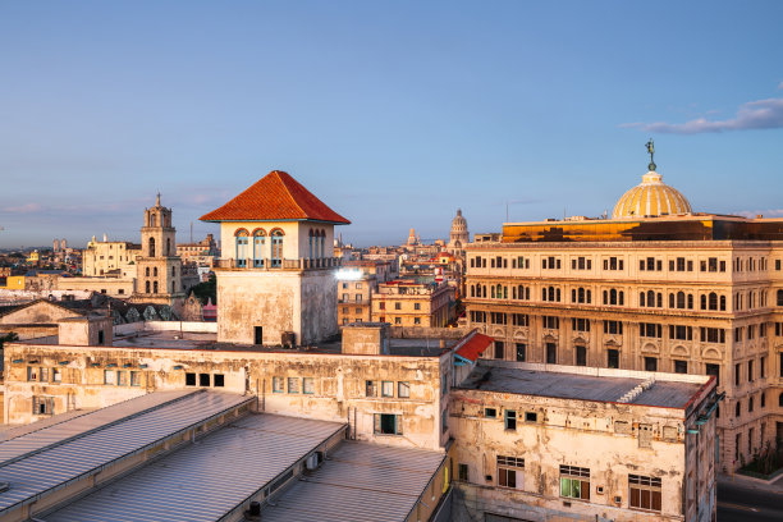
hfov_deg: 54.4
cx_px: 392
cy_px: 261
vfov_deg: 37.9
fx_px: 761
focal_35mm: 35
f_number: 8
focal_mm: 35
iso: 100
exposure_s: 1
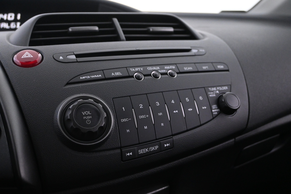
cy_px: 97
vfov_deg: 36.2
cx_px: 146
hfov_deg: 52.2
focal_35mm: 37
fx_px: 297
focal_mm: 24.5
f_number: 4.2
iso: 3200
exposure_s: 1/30
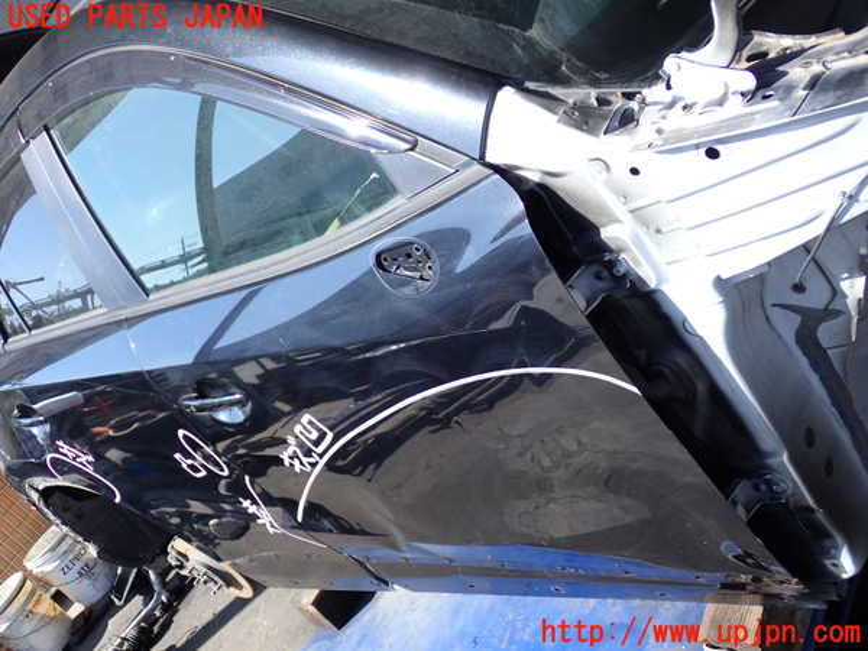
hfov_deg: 49.0
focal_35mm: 38
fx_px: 953
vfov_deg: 37.7
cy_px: 326
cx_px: 434
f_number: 2.7
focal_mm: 6.83
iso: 100
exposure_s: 1/400
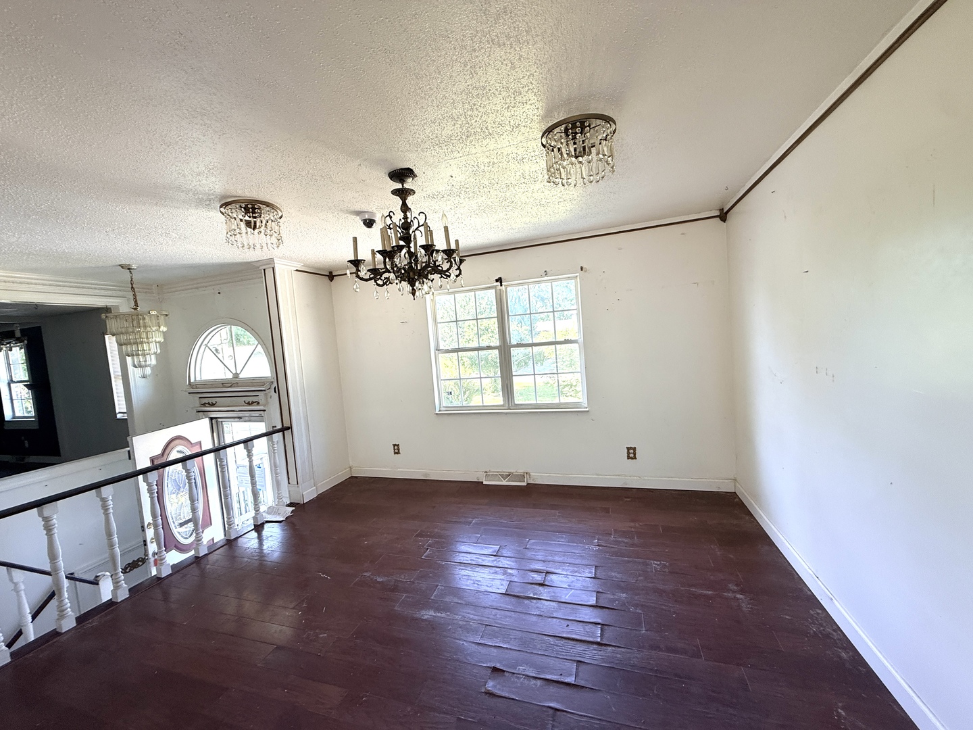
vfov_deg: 85.7
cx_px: 486
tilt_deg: -6.0
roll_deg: +6.5
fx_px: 394
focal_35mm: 14
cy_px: 365
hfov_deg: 102.1
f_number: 2.2
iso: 125
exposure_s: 1/121
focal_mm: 2.22
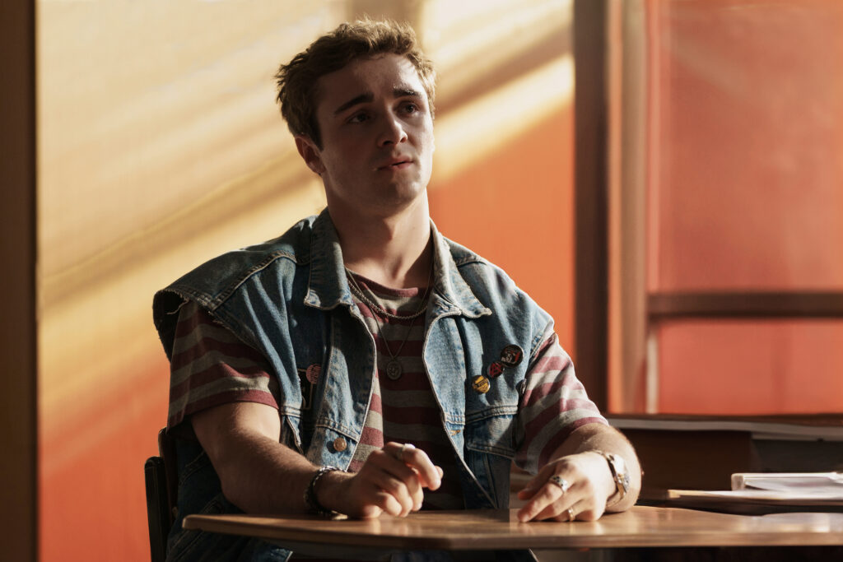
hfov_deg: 15.9
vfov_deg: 10.6
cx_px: 422
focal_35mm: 129
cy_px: 281
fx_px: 3021
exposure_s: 1/250
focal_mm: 129
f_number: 2.8
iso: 800
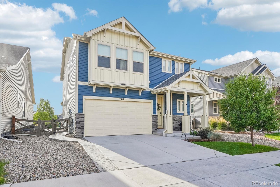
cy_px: 94
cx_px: 140
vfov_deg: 58.8
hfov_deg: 80.4
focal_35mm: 21
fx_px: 166
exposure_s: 1/1250
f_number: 8
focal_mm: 14.2
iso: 800
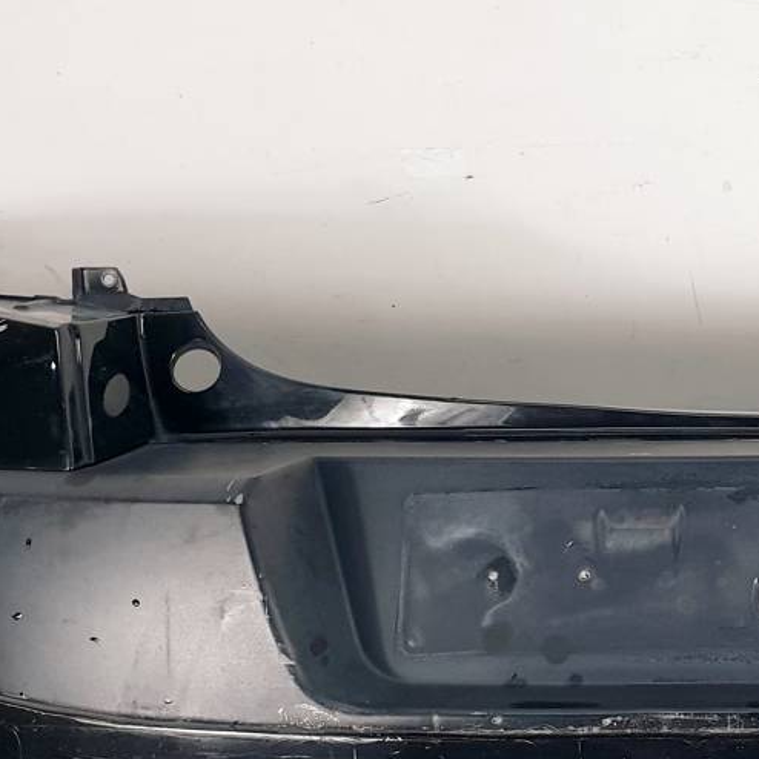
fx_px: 1662
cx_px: 831
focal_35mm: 67
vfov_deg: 25.5
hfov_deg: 24.1
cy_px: 535
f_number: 2.4
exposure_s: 1/100
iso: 80
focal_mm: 4.3
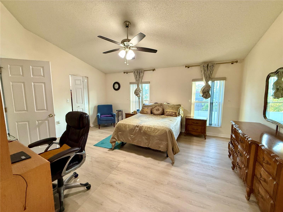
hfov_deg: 102.1
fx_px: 114
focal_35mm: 14
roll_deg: -0.1
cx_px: 142
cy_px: 106
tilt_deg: -6.3
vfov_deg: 85.7
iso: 500
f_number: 2.2
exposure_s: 1/120
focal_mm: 2.22
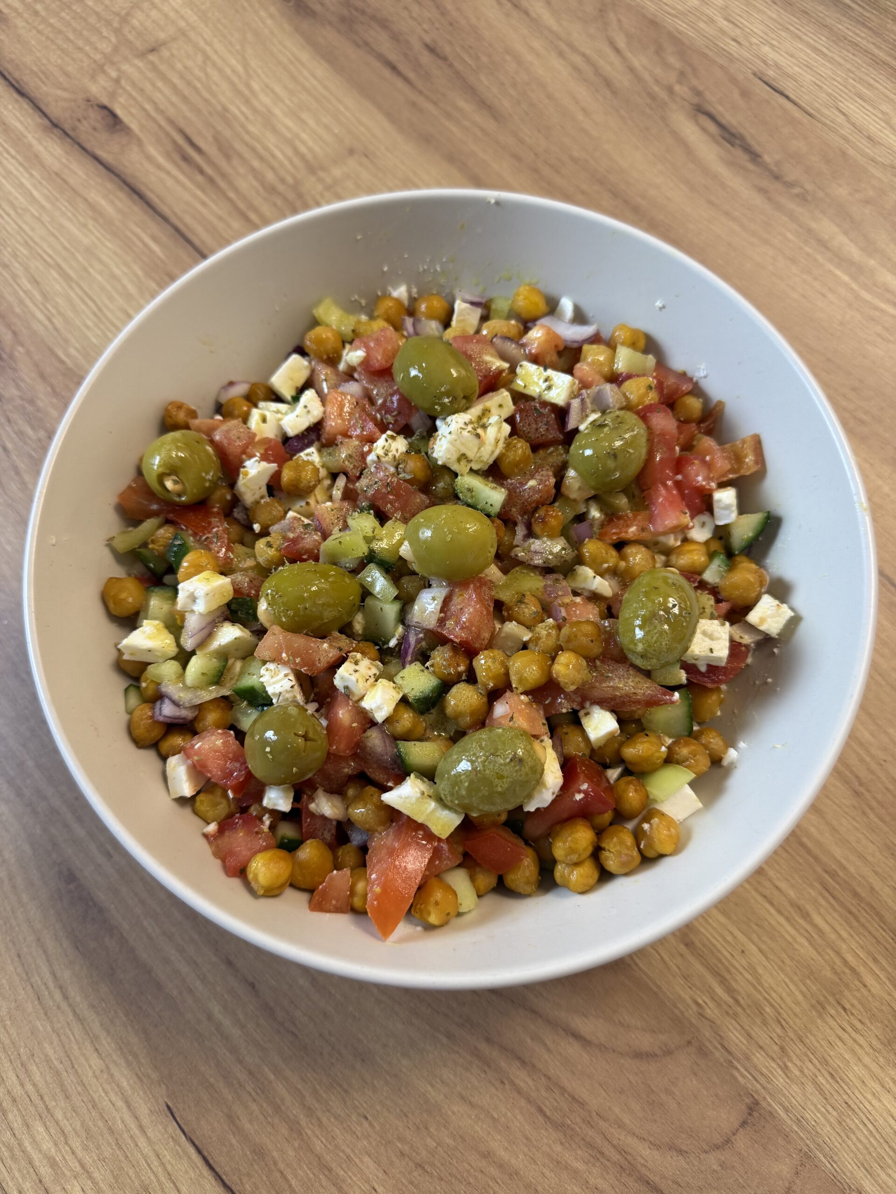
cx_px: 448
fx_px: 828
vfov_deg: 71.6
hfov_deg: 56.8
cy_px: 597
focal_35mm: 24
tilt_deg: -70.8
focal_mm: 6.76
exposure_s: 1/100
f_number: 1.78
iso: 200
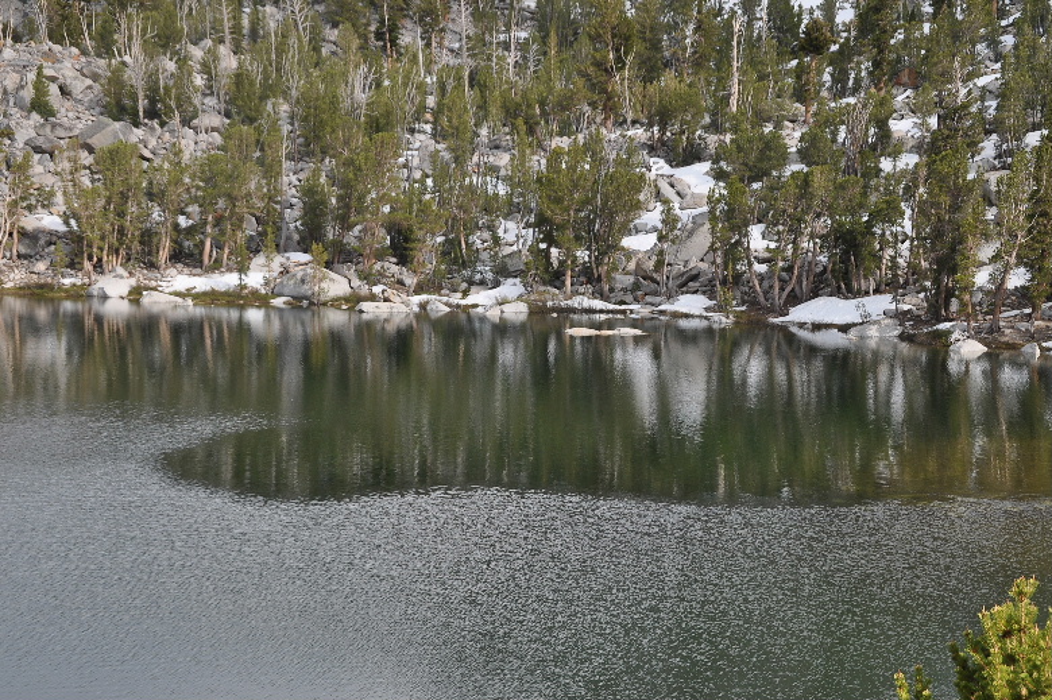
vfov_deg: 23.7
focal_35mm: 57
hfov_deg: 35.1
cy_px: 350
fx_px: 1665
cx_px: 526
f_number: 11
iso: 200
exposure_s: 1/125
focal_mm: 38
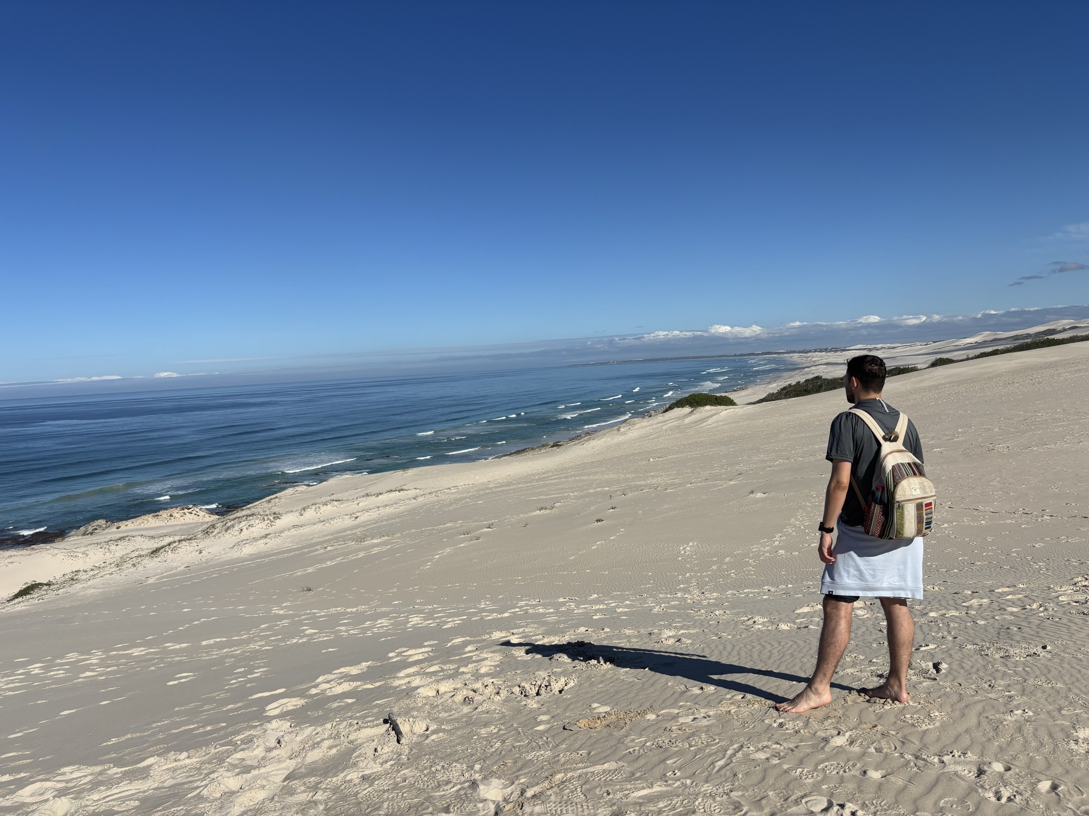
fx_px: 818
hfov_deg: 67.3
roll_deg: +3.2
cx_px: 544
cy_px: 408
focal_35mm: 26
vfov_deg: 53.1
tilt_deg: -3.2
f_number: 1.6
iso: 50
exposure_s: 1/7692
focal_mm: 5.96
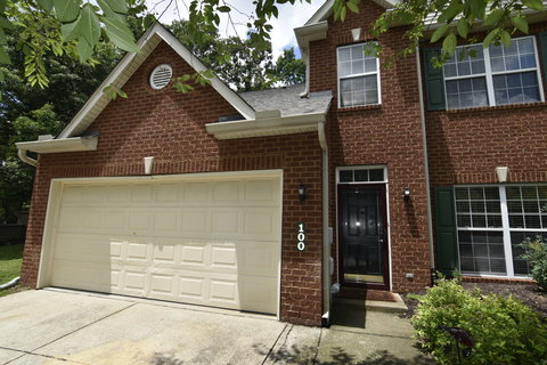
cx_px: 274
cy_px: 182
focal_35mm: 16
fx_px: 251
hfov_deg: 95.0
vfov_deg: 72.1
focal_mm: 11
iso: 100
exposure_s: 1/200
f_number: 9
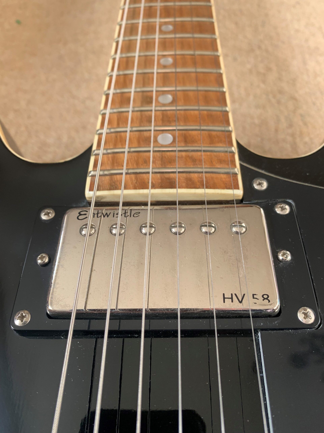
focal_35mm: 26
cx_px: 162
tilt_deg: -60.5
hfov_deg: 53.1
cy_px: 216
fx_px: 324
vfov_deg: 67.3
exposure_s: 1/121
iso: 80
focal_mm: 4.25
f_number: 1.8
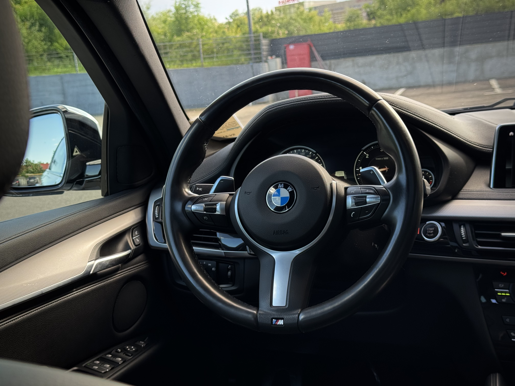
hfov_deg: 39.7
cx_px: 258
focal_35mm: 48
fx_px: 714
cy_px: 193
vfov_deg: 30.3
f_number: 1.78
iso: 100
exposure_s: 1/167
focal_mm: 6.76
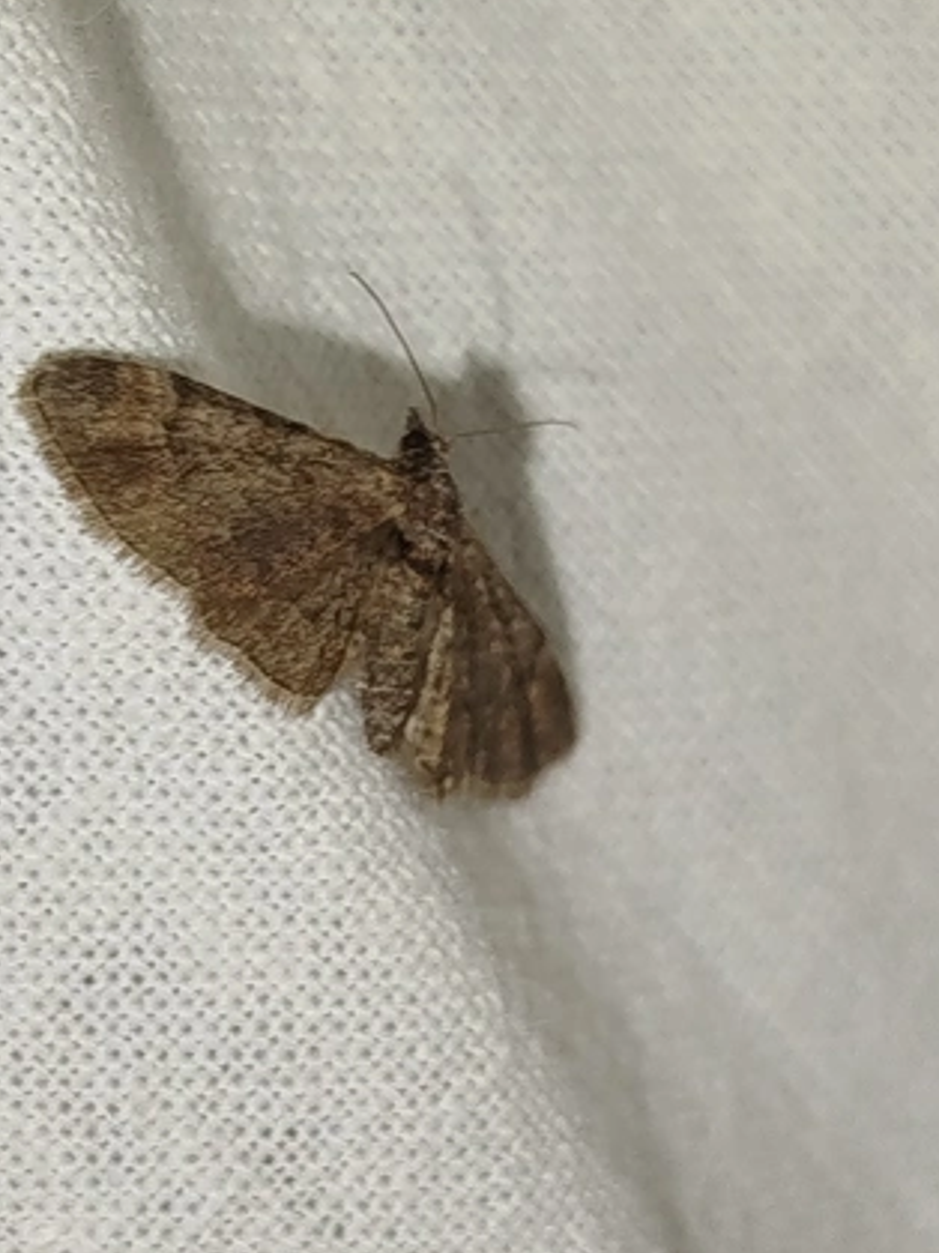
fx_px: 3981
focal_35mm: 110
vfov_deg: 17.9
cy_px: 697
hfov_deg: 13.4
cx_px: 323
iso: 64
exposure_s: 1/50
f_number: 1.7
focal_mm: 5.31
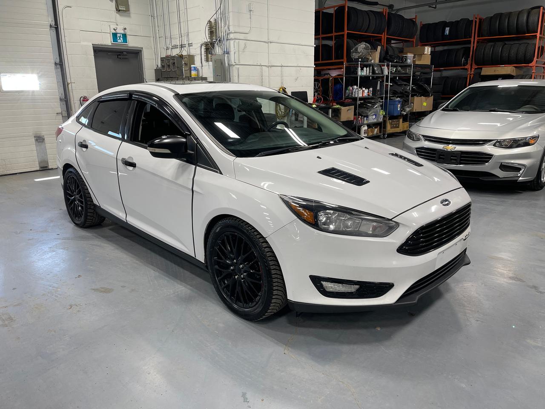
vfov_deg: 54.9
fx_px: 394
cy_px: 204
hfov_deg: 69.4
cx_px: 272
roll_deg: +2.1
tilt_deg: -13.5
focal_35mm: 25
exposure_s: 1/120
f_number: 1.6
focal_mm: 5.1
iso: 64
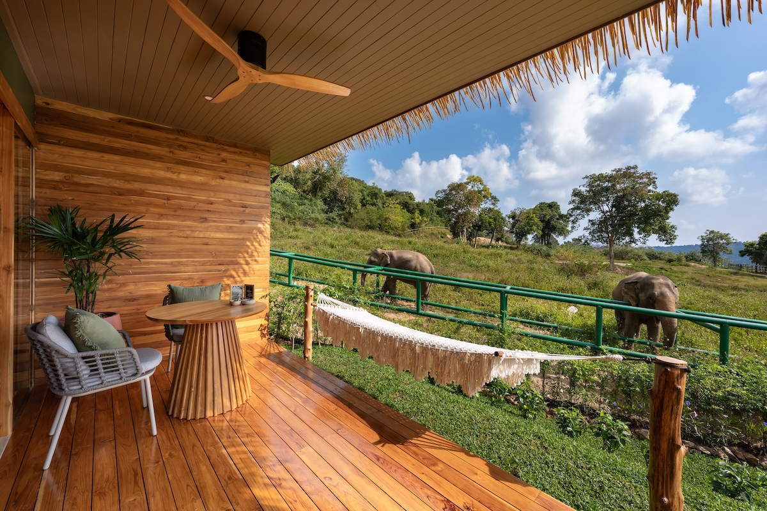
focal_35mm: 14
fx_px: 298
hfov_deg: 104.3
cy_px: 256
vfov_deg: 81.2
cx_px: 384
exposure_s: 1/80
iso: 100
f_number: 9
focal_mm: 14
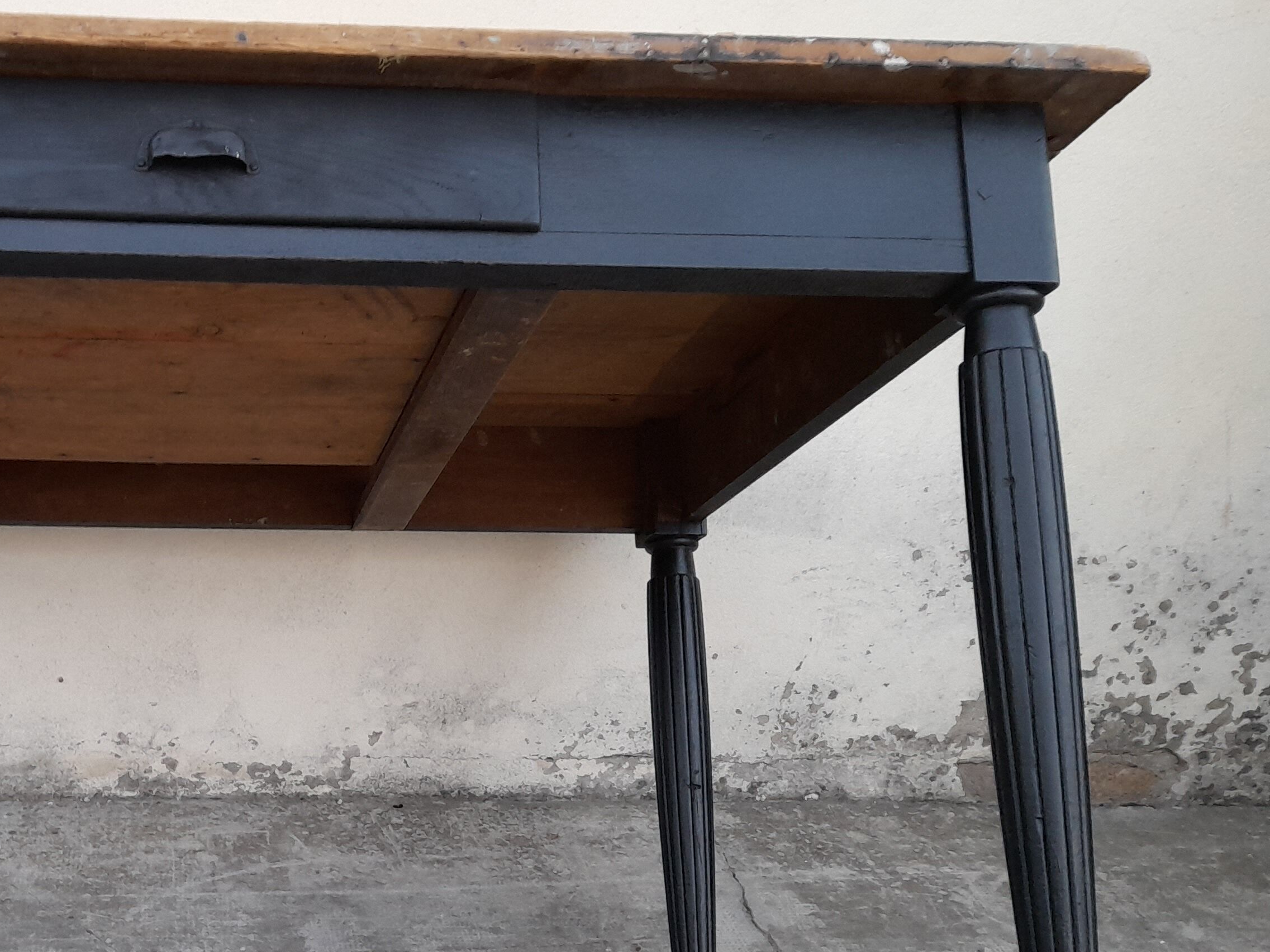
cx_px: 197
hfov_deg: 40.6
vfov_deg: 32.7
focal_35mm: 44
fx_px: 1614
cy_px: 605
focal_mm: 4.6
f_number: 2
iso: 250
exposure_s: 1/60
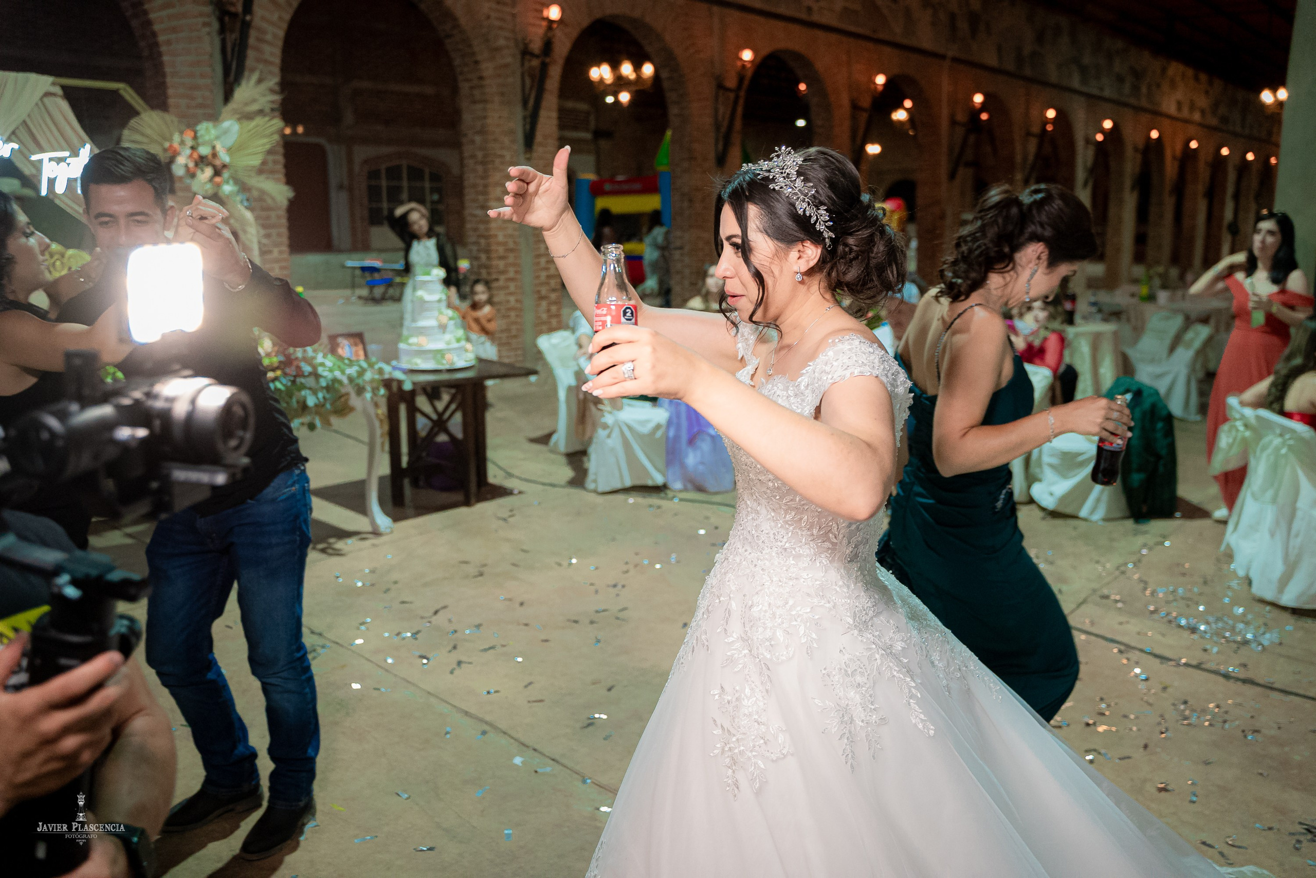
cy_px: 439
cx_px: 658
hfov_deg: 65.5
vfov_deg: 46.4
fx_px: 1024
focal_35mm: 28
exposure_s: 1/250
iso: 5000
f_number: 3.2
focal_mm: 28
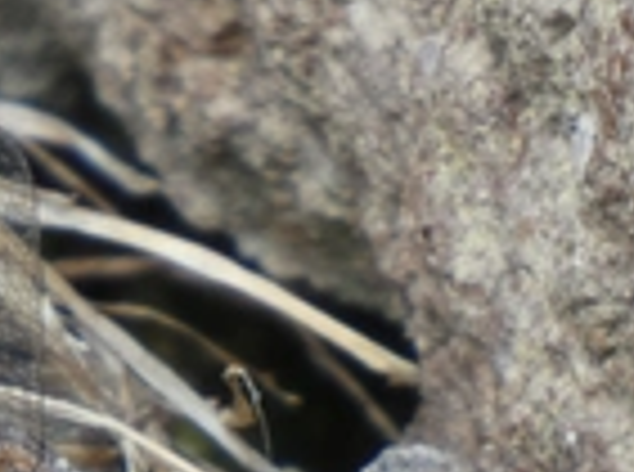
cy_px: 602
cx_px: -247
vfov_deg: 0.5
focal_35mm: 3101
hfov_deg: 0.6
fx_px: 56651
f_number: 5.6
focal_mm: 121.9
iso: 100
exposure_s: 1/100
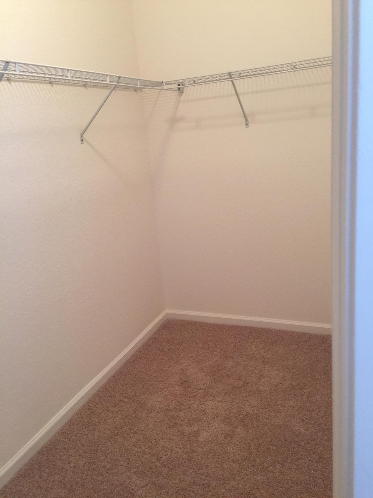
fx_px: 417
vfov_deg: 61.7
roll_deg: +5.1
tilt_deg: -14.1
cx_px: 186
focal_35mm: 29
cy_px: 249
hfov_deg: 48.2
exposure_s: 1/15
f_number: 2.2
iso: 64
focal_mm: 4.15
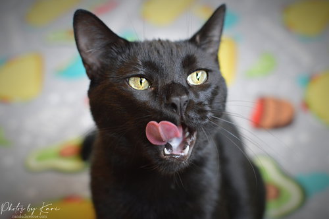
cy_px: 110
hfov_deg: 37.9
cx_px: 164
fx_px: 479
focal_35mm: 52
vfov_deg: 25.7
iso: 1600
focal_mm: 35
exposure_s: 1/125
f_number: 3.2
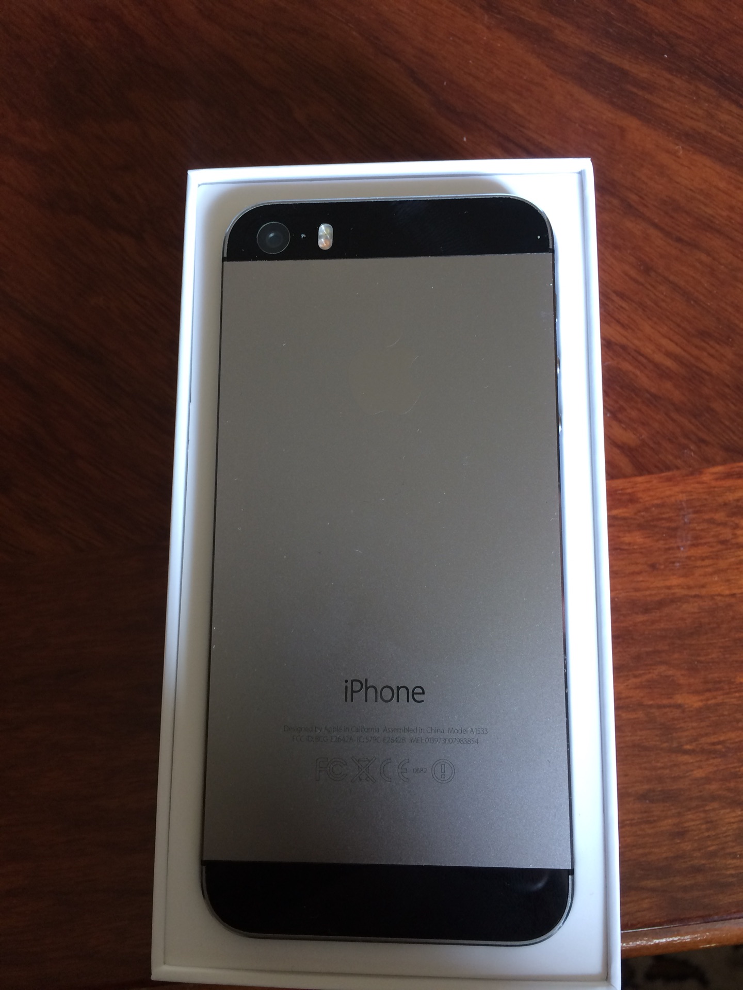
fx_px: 830
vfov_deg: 61.7
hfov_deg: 48.2
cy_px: 495
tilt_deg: -81.4
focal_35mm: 29
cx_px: 372
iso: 100
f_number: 2.2
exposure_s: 1/33
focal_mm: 4.15
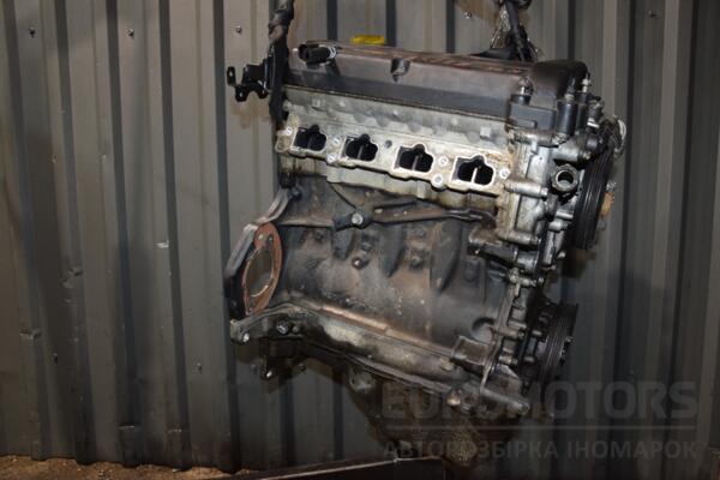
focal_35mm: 27
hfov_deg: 67.4
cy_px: 240
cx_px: 360
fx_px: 540
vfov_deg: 47.9
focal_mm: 18
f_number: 5
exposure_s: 1/60
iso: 800
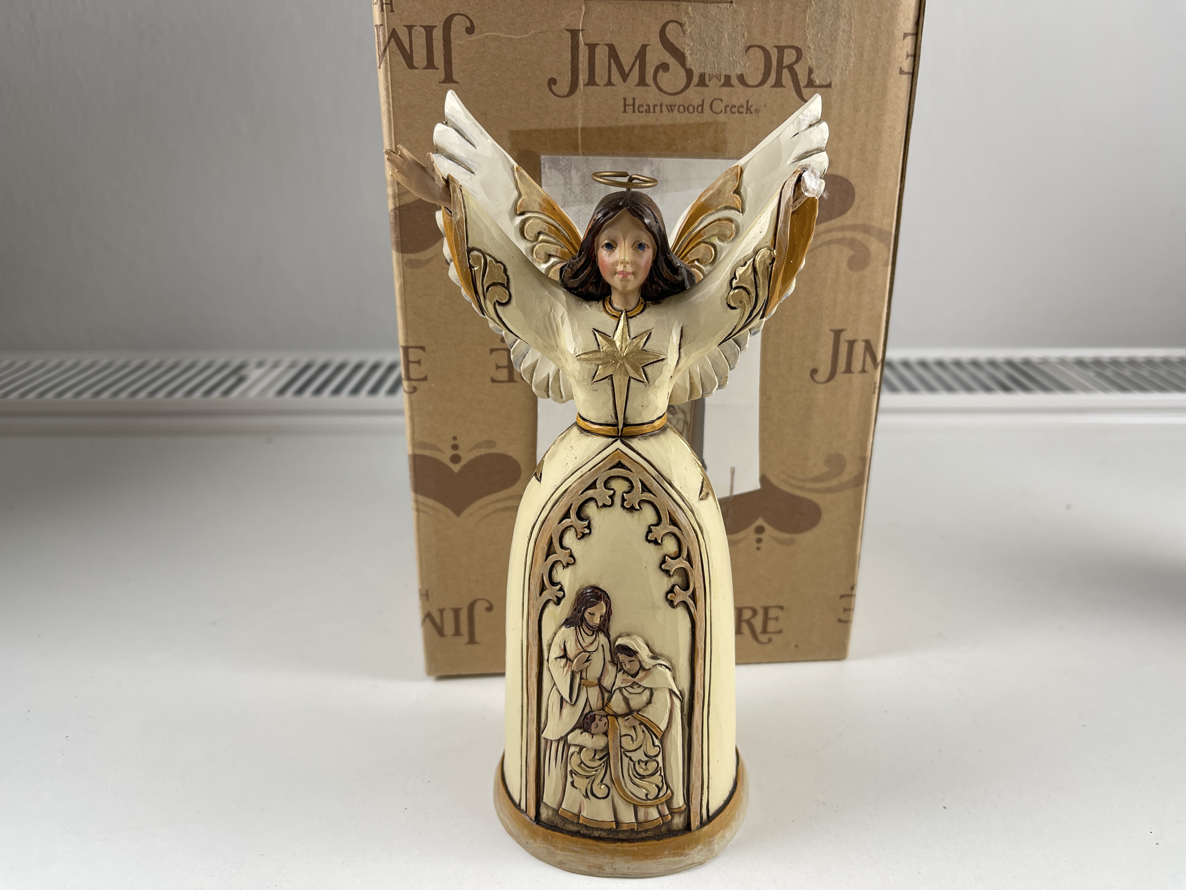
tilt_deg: -22.8
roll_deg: +0.6
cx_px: 593
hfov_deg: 69.4
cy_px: 445
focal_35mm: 25
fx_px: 857
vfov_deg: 54.9
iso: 32
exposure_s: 1/100
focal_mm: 5.1
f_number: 1.6
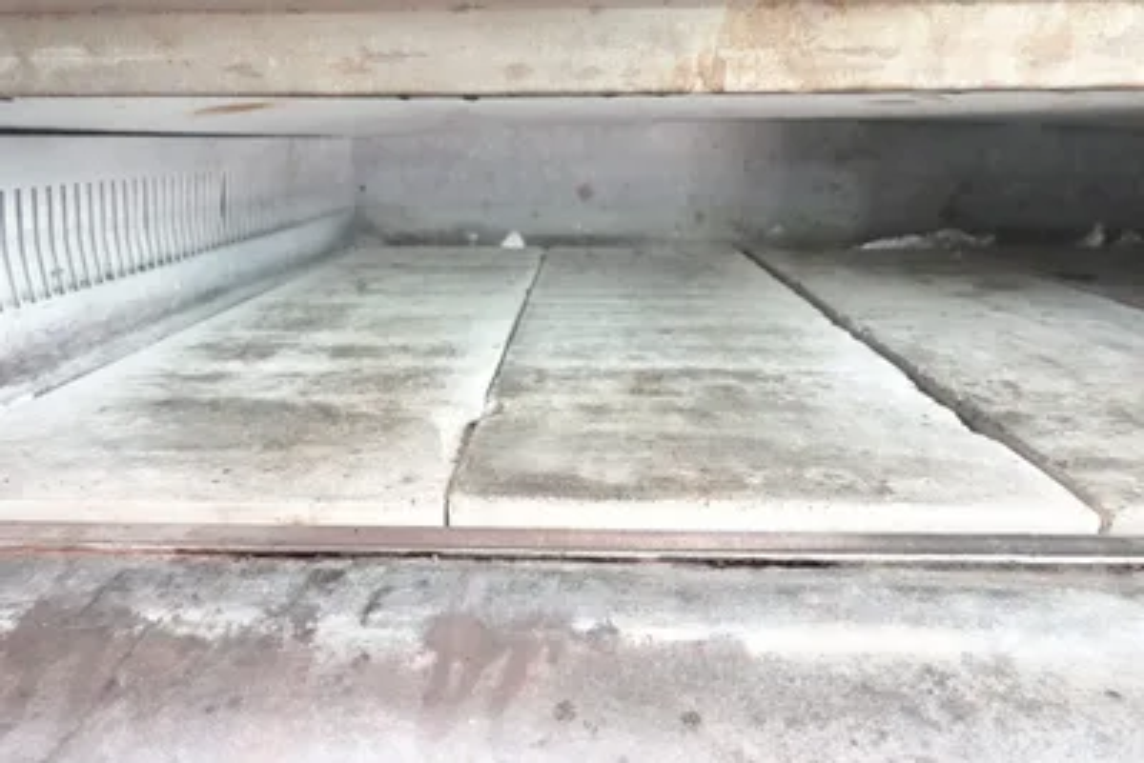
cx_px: 572
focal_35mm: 24
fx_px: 763
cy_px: 382
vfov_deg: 53.2
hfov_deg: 73.7
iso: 3200
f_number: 2.8
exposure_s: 1/30
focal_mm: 9
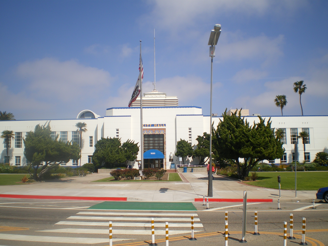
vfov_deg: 39.7
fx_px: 341
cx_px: 164
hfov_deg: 51.4
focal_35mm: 36
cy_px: 123
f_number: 4.6
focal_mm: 6.3
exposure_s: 1/640
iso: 50
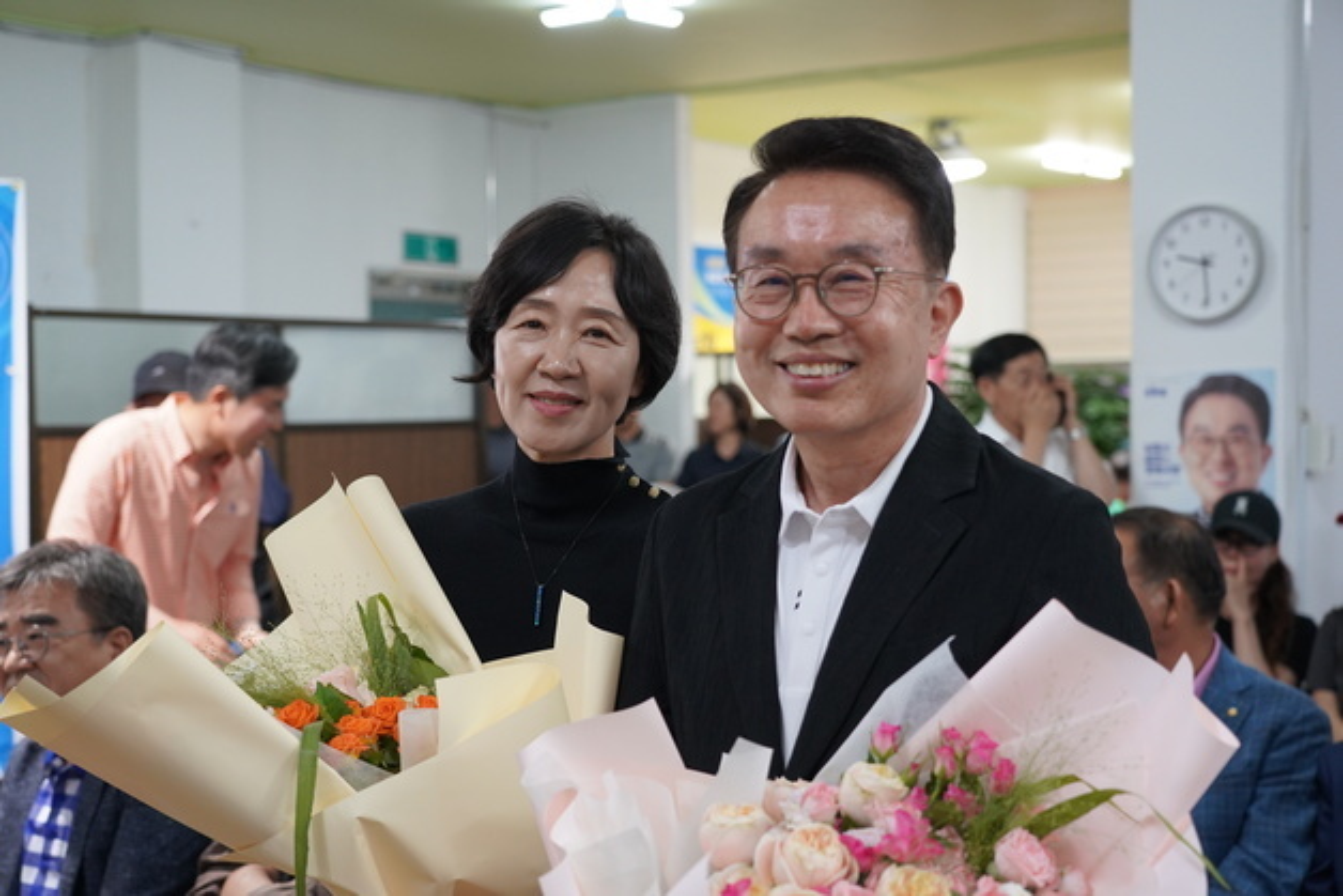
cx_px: 672
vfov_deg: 25.1
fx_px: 2015
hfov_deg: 36.9
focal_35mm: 54
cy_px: 448
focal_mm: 54
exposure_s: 1/160
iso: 1600
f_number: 4
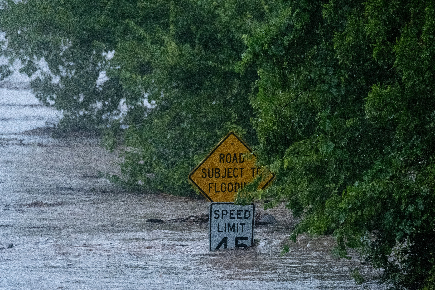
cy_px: 145
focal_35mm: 436
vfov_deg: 3.2
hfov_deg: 4.7
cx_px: 218
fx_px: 5268
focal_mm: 290.6
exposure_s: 1/160
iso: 5000
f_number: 5.6
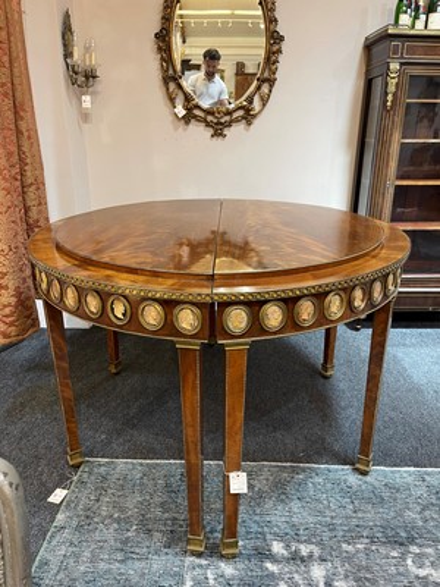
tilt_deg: -20.2
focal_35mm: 25
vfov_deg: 69.4
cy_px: 294
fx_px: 424
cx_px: 220
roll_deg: -0.5
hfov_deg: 54.9
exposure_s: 1/50
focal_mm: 5.1
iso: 100
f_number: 1.6
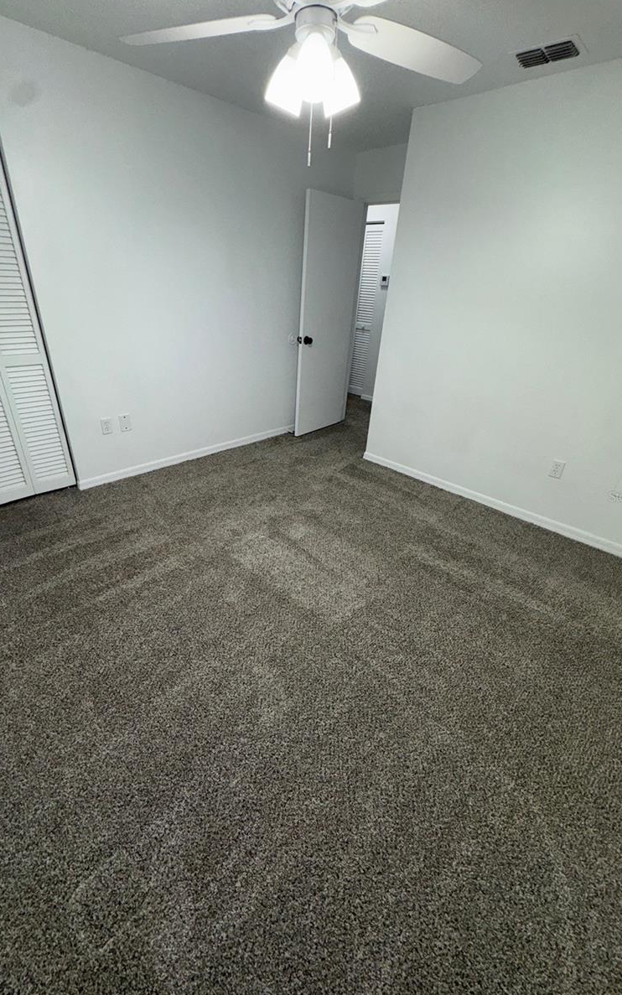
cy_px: 496
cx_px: 291
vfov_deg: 101.5
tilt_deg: -28.9
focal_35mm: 15
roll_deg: -2.5
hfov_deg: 74.7
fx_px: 407
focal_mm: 2.22
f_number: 2.2
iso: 100
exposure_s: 1/120
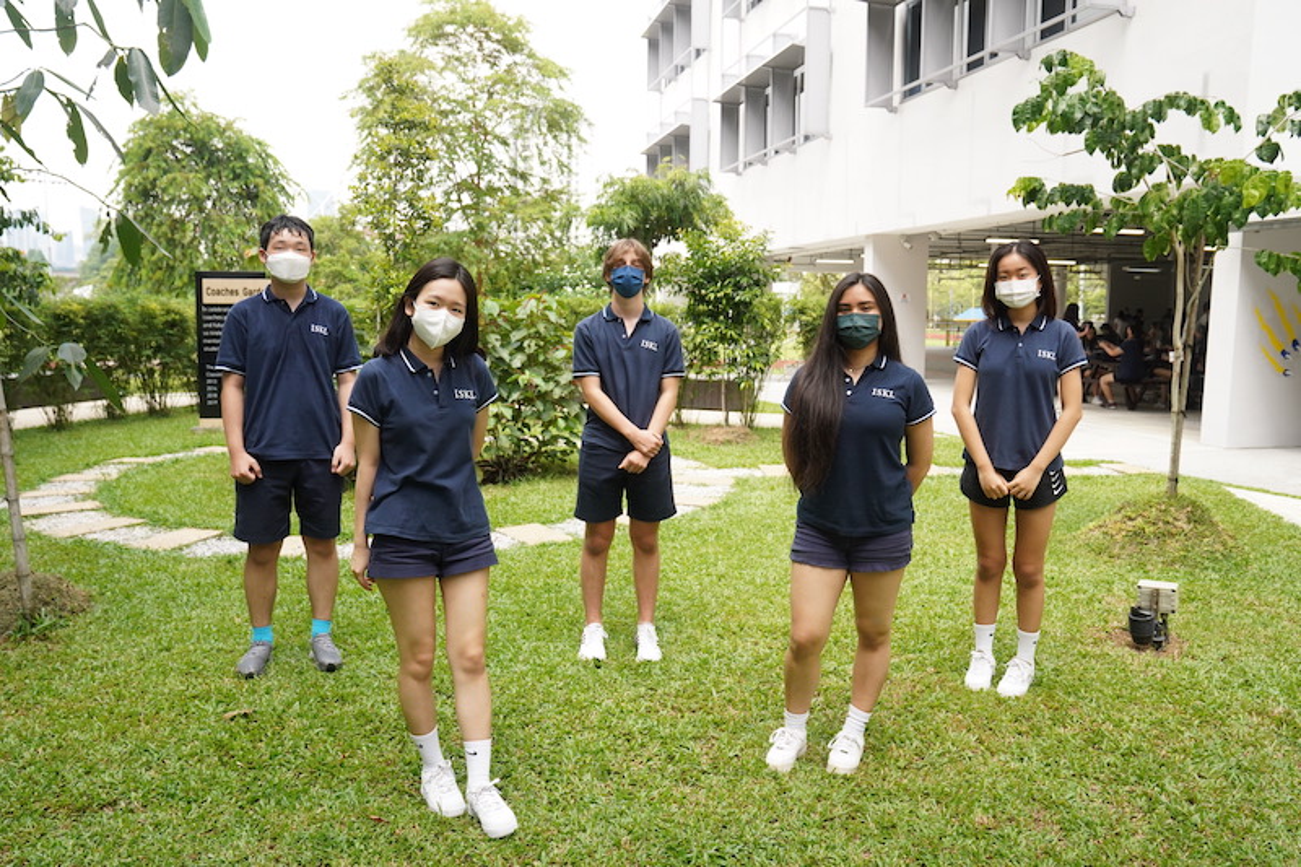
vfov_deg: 46.4
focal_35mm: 28
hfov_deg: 65.5
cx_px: 650
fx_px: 1012
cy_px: 434
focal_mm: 28
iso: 1250
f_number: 5.6
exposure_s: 1/800
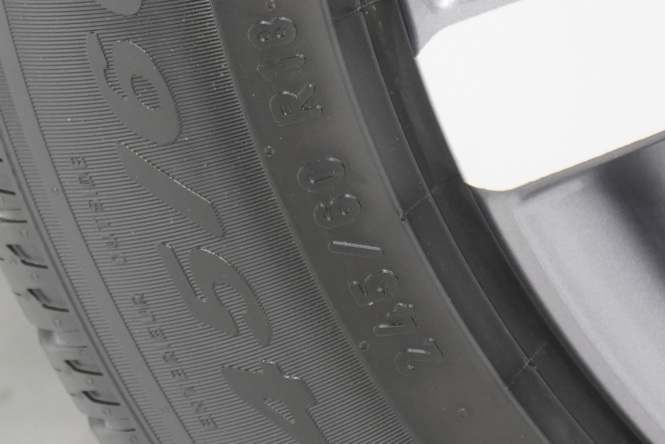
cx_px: 115
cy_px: -13
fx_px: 2291
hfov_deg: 16.4
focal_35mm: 124
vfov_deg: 11.0
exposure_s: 1/60
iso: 800
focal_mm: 28
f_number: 5
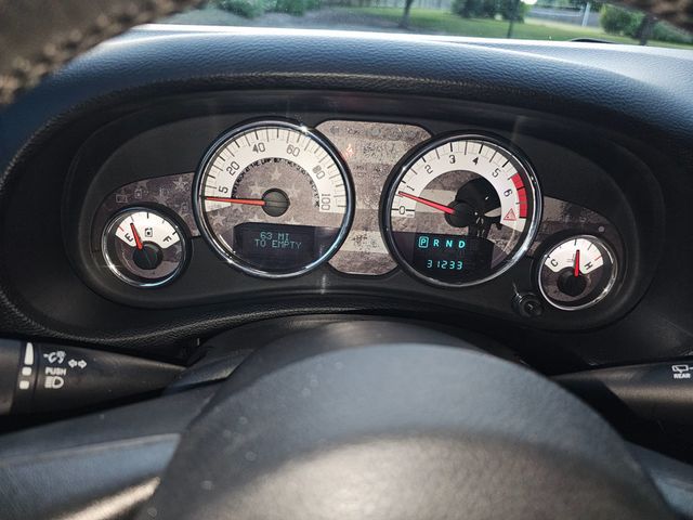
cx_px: 346
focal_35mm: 23
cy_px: 260
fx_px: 460
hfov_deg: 73.9
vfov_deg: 58.9
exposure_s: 1/24
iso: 125
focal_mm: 6.3
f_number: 1.7
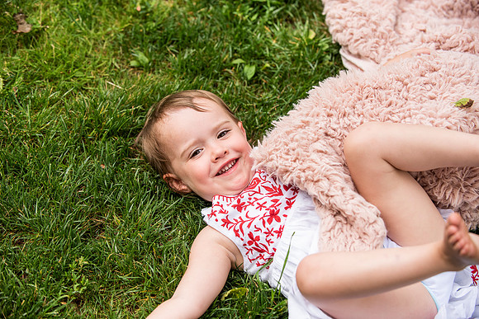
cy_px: 160
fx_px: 932
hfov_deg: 28.8
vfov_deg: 19.5
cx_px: 240
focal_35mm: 70
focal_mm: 70
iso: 640
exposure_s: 1/2000
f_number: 3.5
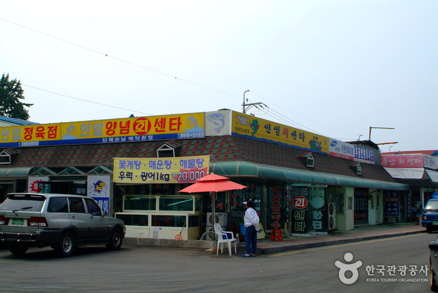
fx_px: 512
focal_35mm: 42
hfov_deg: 46.3
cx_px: 219
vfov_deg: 32.0
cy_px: 146
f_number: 6.7
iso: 100
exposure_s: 1/180
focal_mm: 28
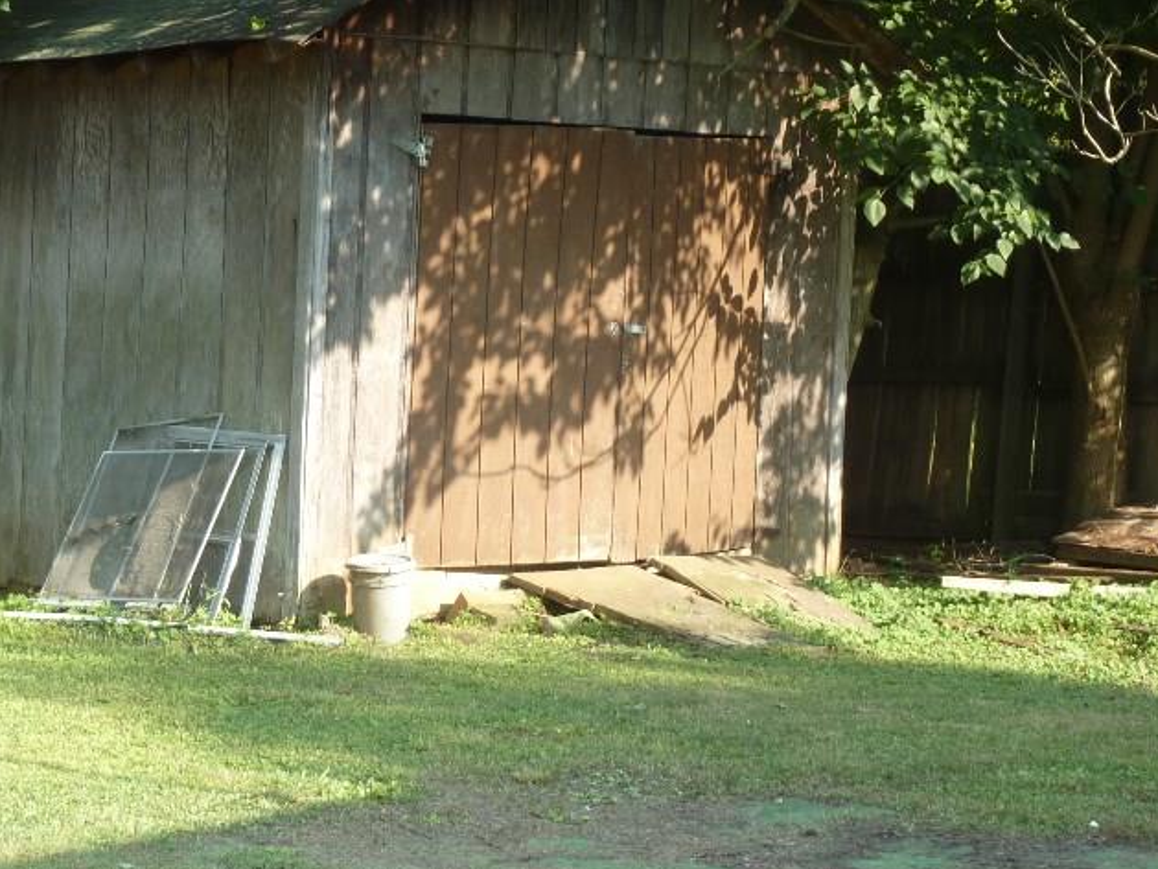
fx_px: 3212
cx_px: 411
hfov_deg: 20.4
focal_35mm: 96
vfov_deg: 15.4
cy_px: 352
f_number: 3.9
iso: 80
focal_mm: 9.7
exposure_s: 1/125
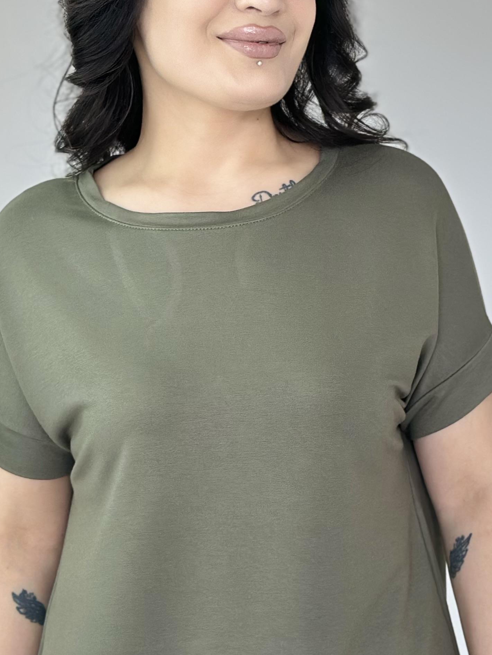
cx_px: 313
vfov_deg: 19.3
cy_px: 339
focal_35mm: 102
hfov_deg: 14.5
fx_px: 1933
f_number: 1.78
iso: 80
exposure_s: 1/100
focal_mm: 6.86
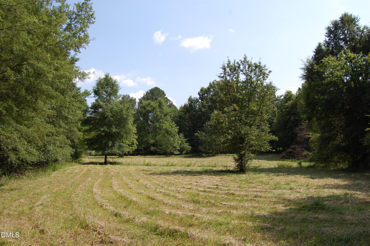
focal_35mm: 28
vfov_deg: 45.6
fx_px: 293
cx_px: 185
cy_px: 123
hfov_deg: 64.6
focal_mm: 19
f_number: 8
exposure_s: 1/250
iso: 200
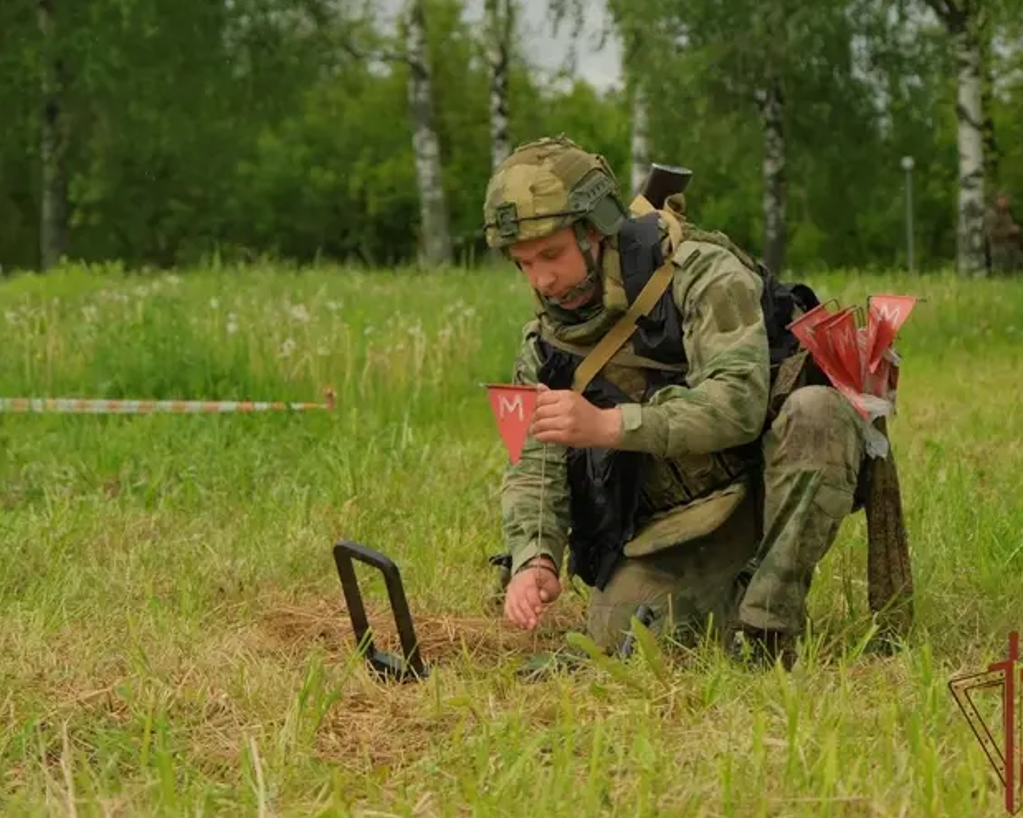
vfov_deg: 14.3
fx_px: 3269
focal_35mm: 108
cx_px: 468
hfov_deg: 17.8
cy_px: 411
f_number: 4
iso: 320
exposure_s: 1/1600
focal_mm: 63
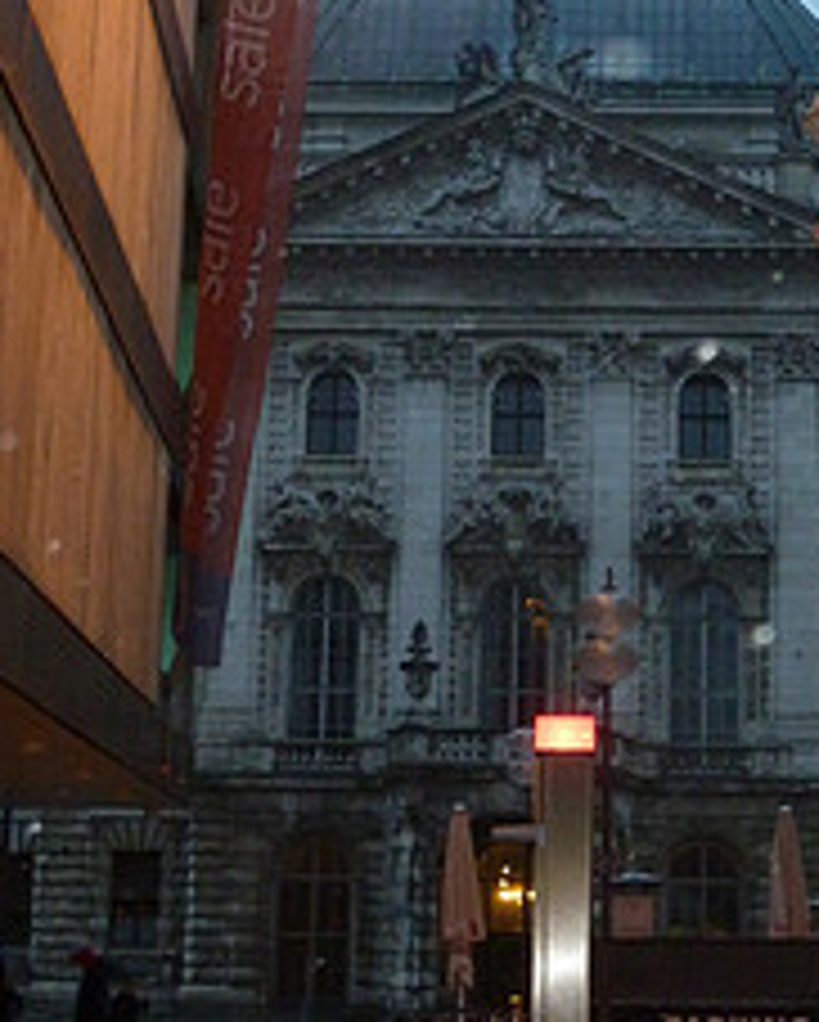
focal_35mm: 85
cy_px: 275
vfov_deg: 22.3
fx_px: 2572
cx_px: 596
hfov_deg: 18.0
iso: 400
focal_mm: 7.3
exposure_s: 1/30
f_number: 3.7
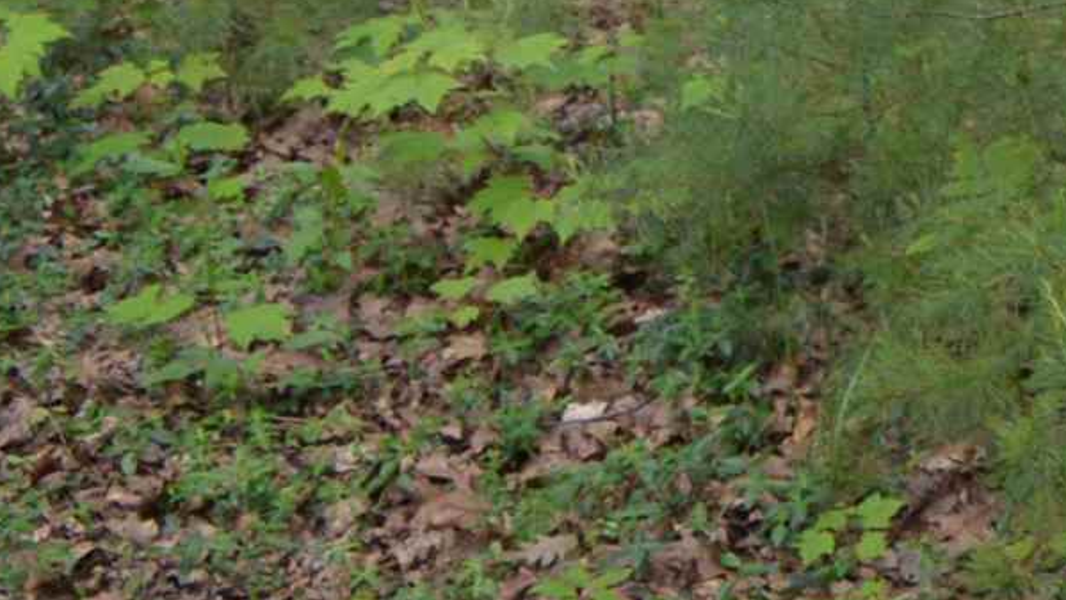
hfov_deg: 12.4
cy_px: -871
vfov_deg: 7.7
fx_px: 4099
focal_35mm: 145
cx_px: 2372
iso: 250
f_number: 5.6
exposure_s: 1/125
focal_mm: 18
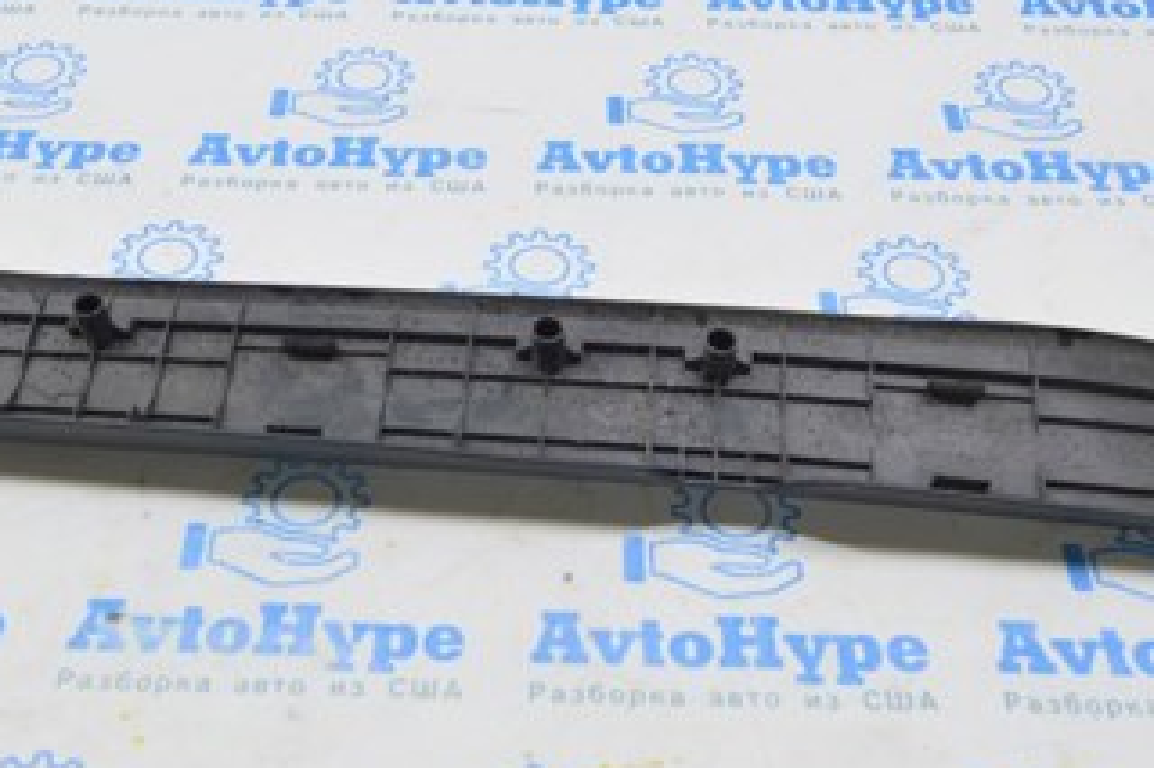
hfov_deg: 36.8
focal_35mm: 54
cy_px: 189
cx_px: 490
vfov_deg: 24.7
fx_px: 1730
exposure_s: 1/20
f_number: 5.6
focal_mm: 18
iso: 400
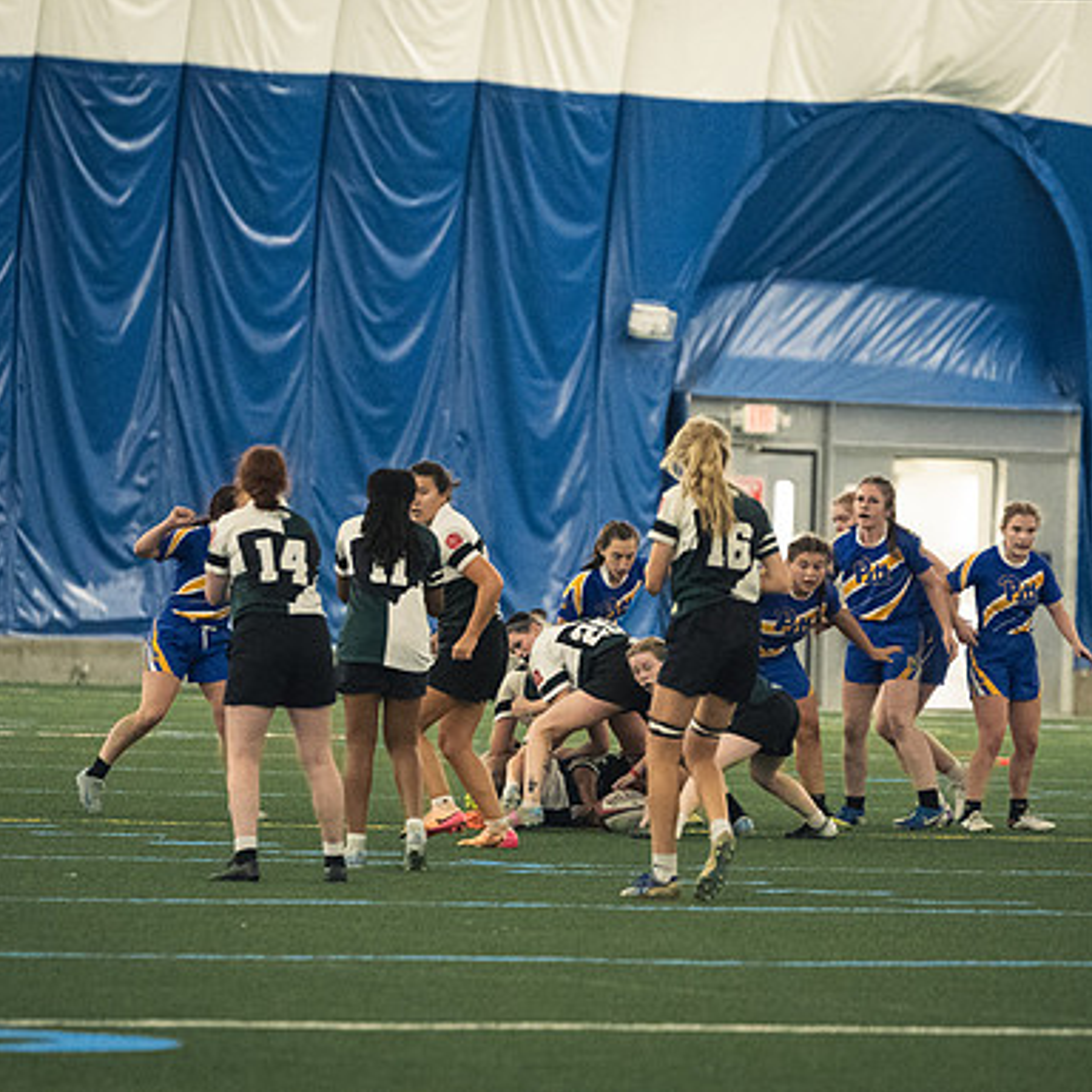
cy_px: 546
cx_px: 569
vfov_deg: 4.6
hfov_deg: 4.6
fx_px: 13741
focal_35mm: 385
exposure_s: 1/500
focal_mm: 200
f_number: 2.8
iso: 7200
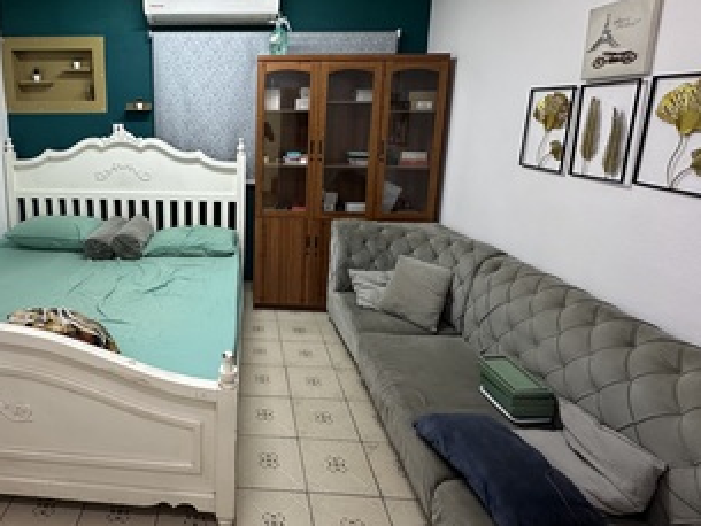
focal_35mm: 21
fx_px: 425
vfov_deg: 62.4
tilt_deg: -8.7
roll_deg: -0.2
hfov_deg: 75.3
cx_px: 208
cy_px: 192
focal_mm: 2.22
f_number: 2.2
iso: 160
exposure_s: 1/60
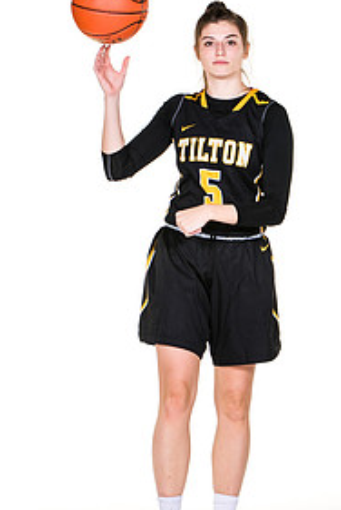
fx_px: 3061
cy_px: 238
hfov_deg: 6.4
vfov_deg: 9.5
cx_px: 223
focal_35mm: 216
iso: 200
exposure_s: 1/160
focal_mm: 90
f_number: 6.3
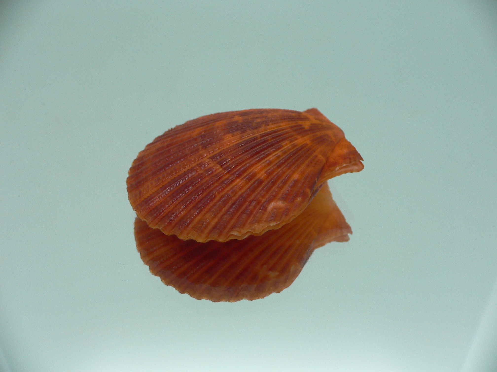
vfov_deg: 40.7
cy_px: 186
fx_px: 503
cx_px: 248
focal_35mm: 35
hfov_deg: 52.6
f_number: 2.8
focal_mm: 4.6
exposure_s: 1/60
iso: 100
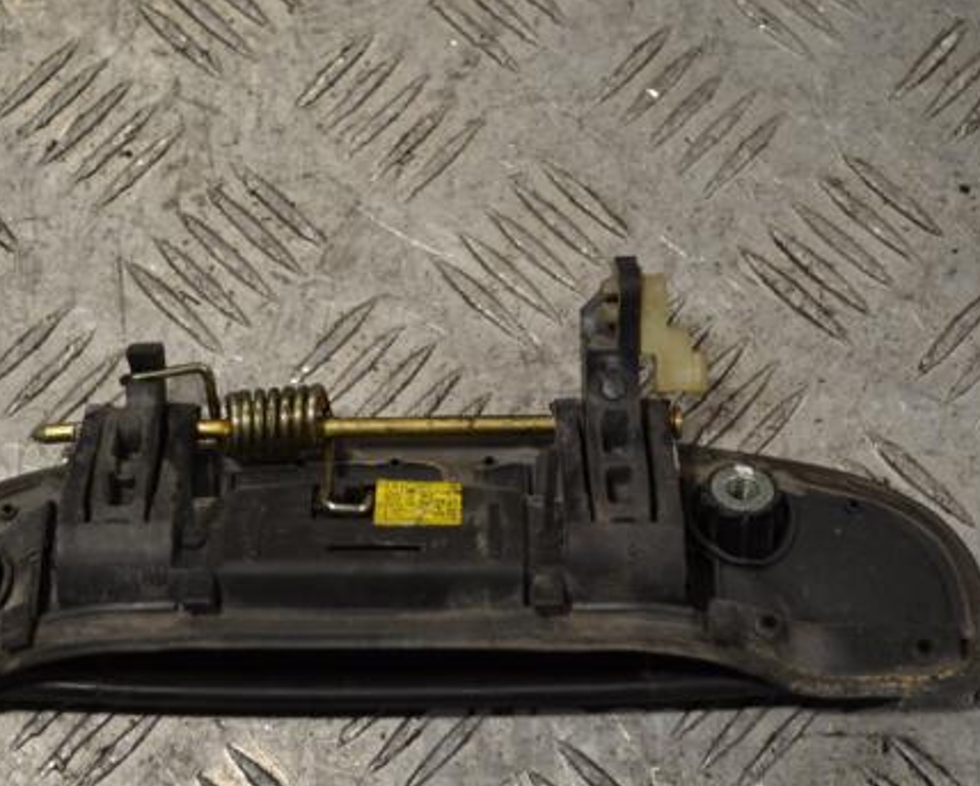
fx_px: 2061
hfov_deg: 26.7
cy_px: 438
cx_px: 380
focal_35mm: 71
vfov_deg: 21.6
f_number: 5
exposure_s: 1/50
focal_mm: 36
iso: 100
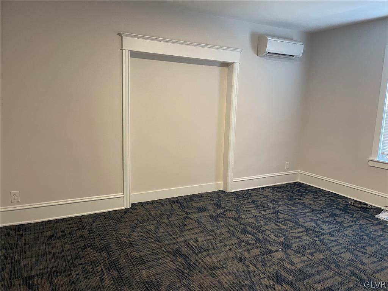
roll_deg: -1.5
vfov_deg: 53.1
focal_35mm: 26
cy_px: 146
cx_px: 194
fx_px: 291
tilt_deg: -9.8
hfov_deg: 67.3
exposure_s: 1/60
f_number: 1.6
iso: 250
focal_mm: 4.2
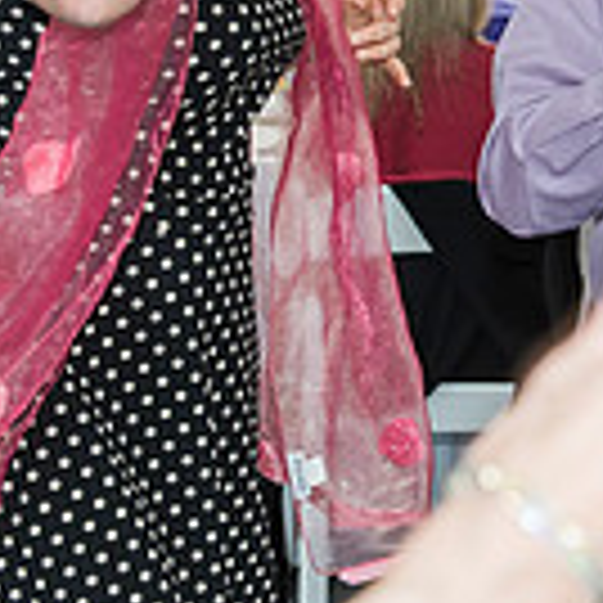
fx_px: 3488
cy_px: -115
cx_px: 828
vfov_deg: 9.7
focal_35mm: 177
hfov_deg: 9.7
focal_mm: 48
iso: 640
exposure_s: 1/160
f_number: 4
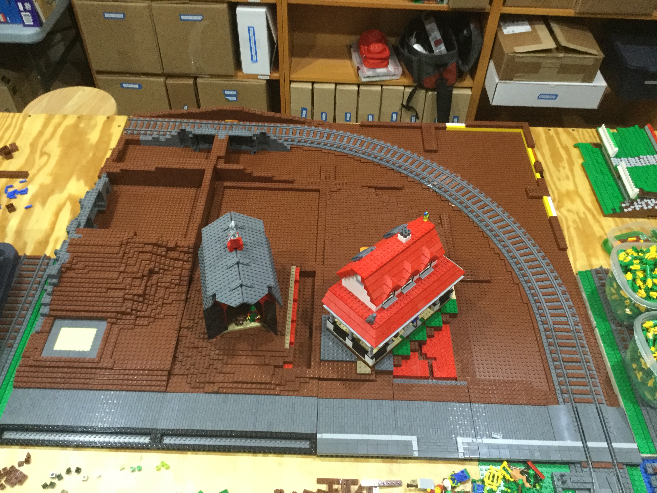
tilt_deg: -47.4
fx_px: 588
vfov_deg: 45.4
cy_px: 246
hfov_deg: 58.4
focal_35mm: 31
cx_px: 328
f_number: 2.4
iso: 250
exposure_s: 1/15
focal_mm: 3.3
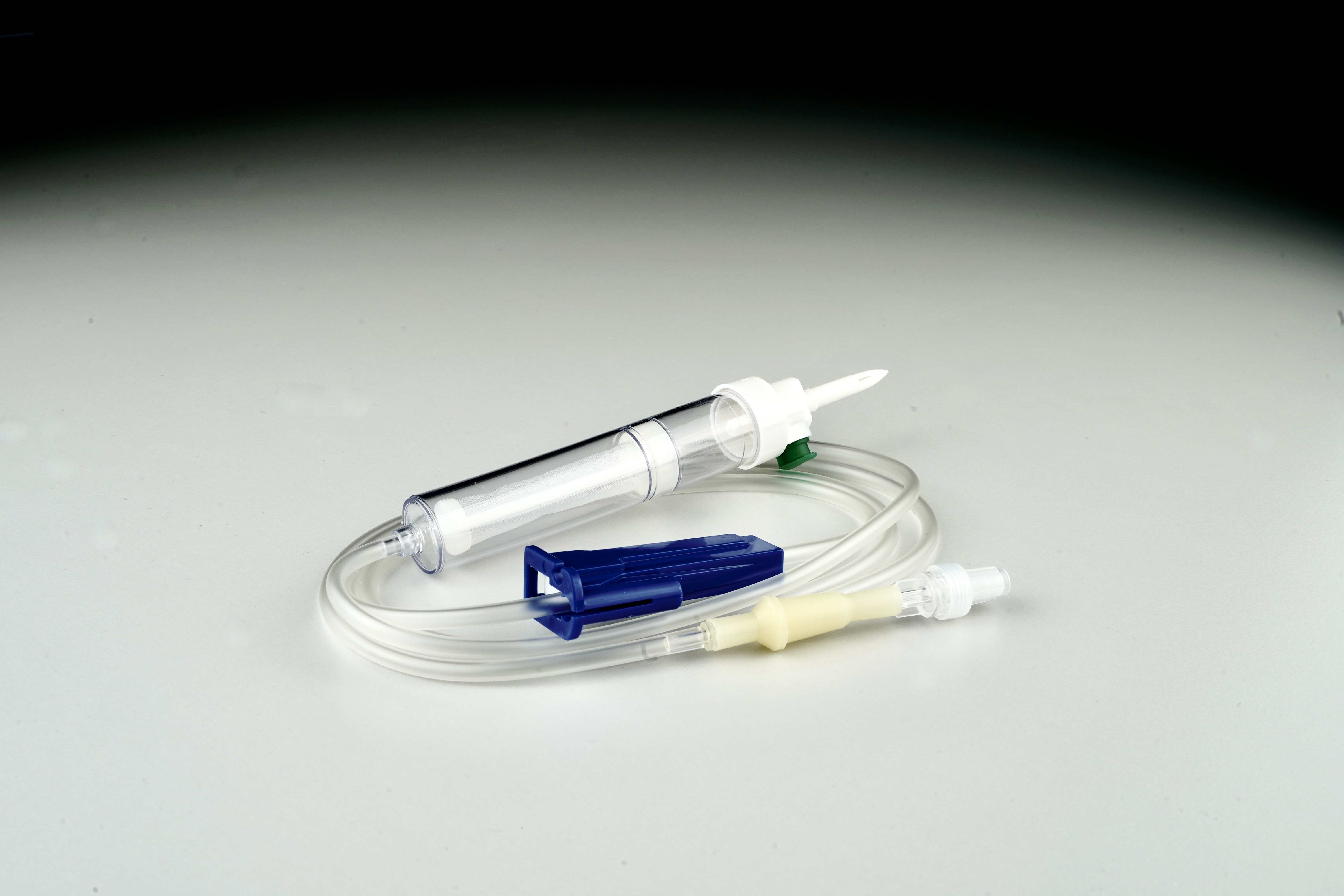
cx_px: 672
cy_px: 448
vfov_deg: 33.4
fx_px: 1493
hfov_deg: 48.5
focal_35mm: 40
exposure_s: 1/8
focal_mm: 40
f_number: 22
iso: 100
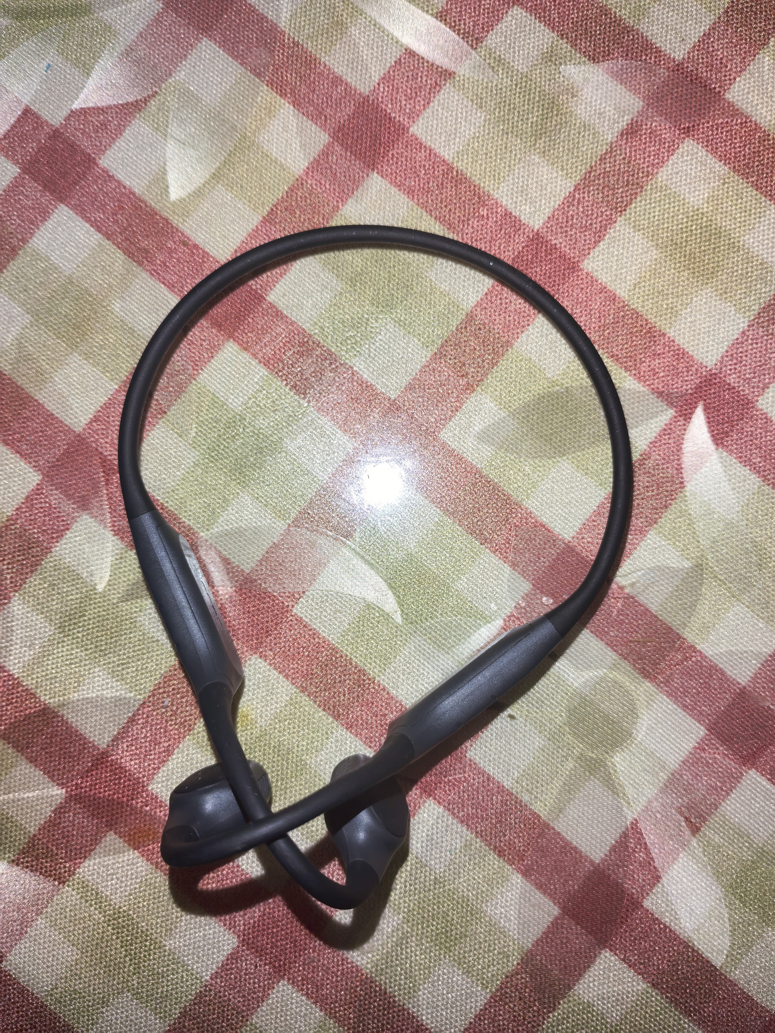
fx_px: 806
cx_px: 388
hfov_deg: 51.4
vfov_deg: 65.3
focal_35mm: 27
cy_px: 516
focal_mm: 5.52
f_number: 1.9
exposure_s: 1/100
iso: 50
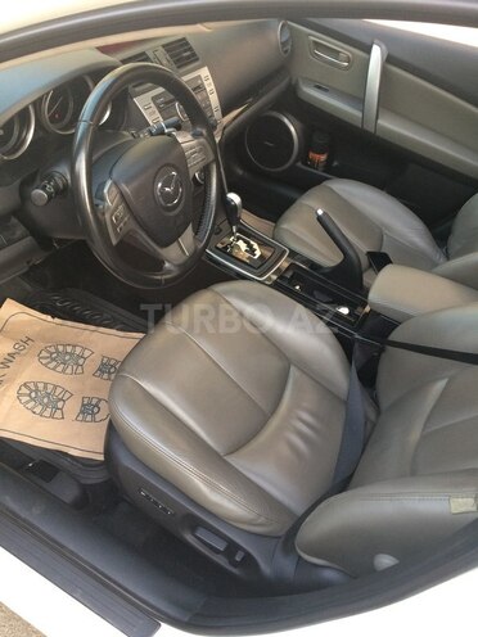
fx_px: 534
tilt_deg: -42.3
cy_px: 318
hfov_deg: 48.2
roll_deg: -10.8
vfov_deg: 61.7
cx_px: 239
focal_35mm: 29
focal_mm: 4.15
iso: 64
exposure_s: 1/33
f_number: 2.2
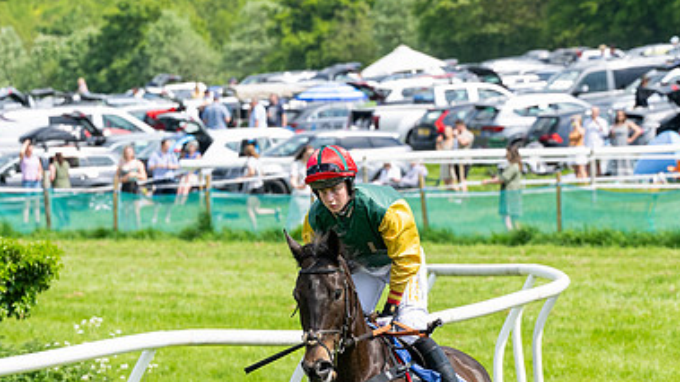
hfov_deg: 6.1
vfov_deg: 3.4
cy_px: 347
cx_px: 501
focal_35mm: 356
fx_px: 6418
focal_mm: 125
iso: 200
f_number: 5
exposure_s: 1/1600
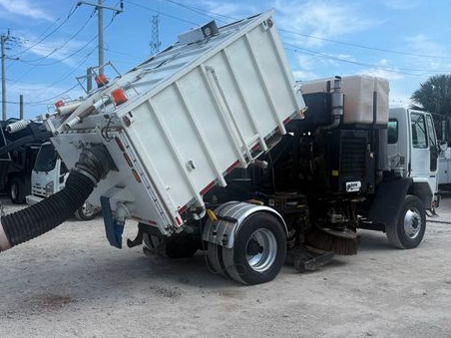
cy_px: 169
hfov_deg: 53.3
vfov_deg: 41.8
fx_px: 443
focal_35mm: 34
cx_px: 165
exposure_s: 1/4673
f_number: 1.78
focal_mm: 6.76
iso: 80
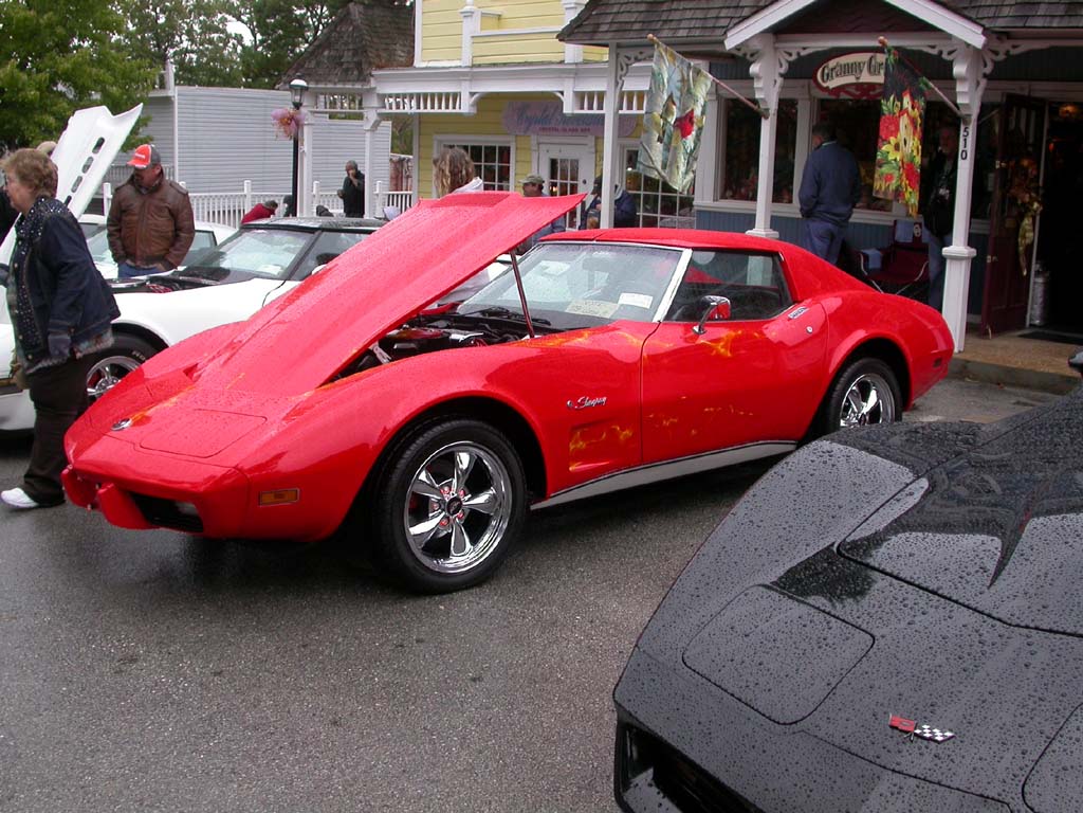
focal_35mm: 38
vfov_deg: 37.7
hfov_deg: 49.0
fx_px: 1189
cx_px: 542
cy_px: 406
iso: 100
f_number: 3.7
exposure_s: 1/92.6
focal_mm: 7.85
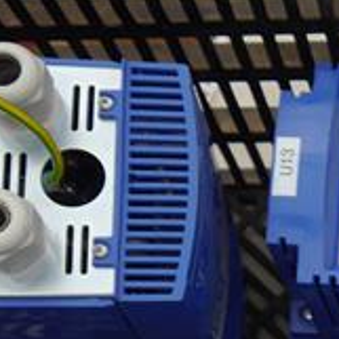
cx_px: 565
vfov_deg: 14.8
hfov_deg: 14.2
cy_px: 448
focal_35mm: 112
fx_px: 1241
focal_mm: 16
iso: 160
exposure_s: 1/125
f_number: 4
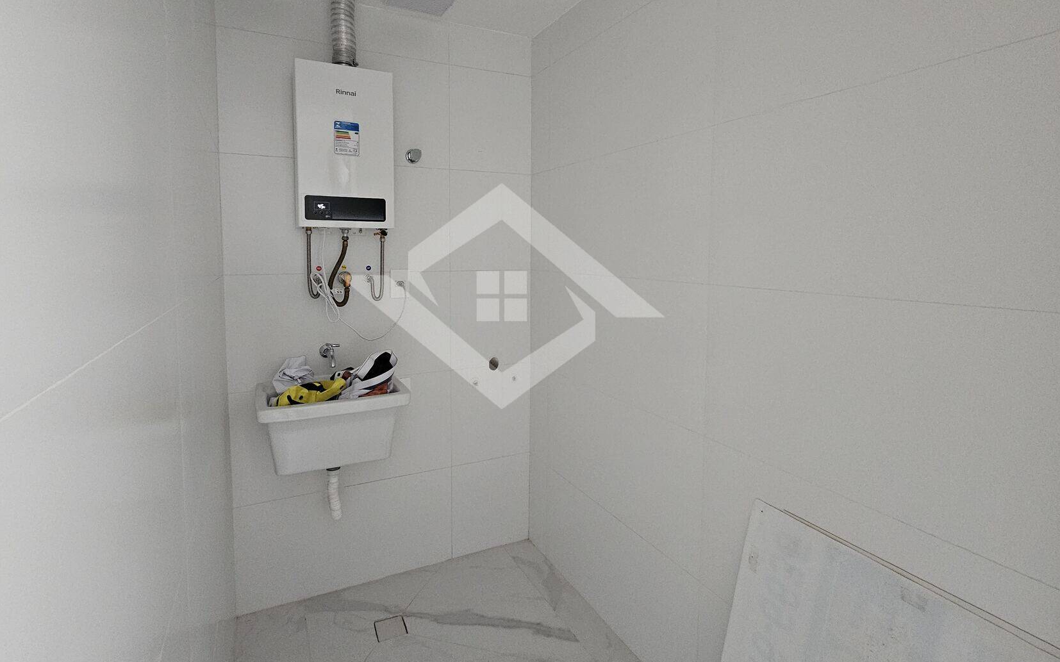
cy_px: 296
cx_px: 502
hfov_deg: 97.7
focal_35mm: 16
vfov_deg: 71.0
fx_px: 462
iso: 640
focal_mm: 2.2
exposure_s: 1/30
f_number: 2.2
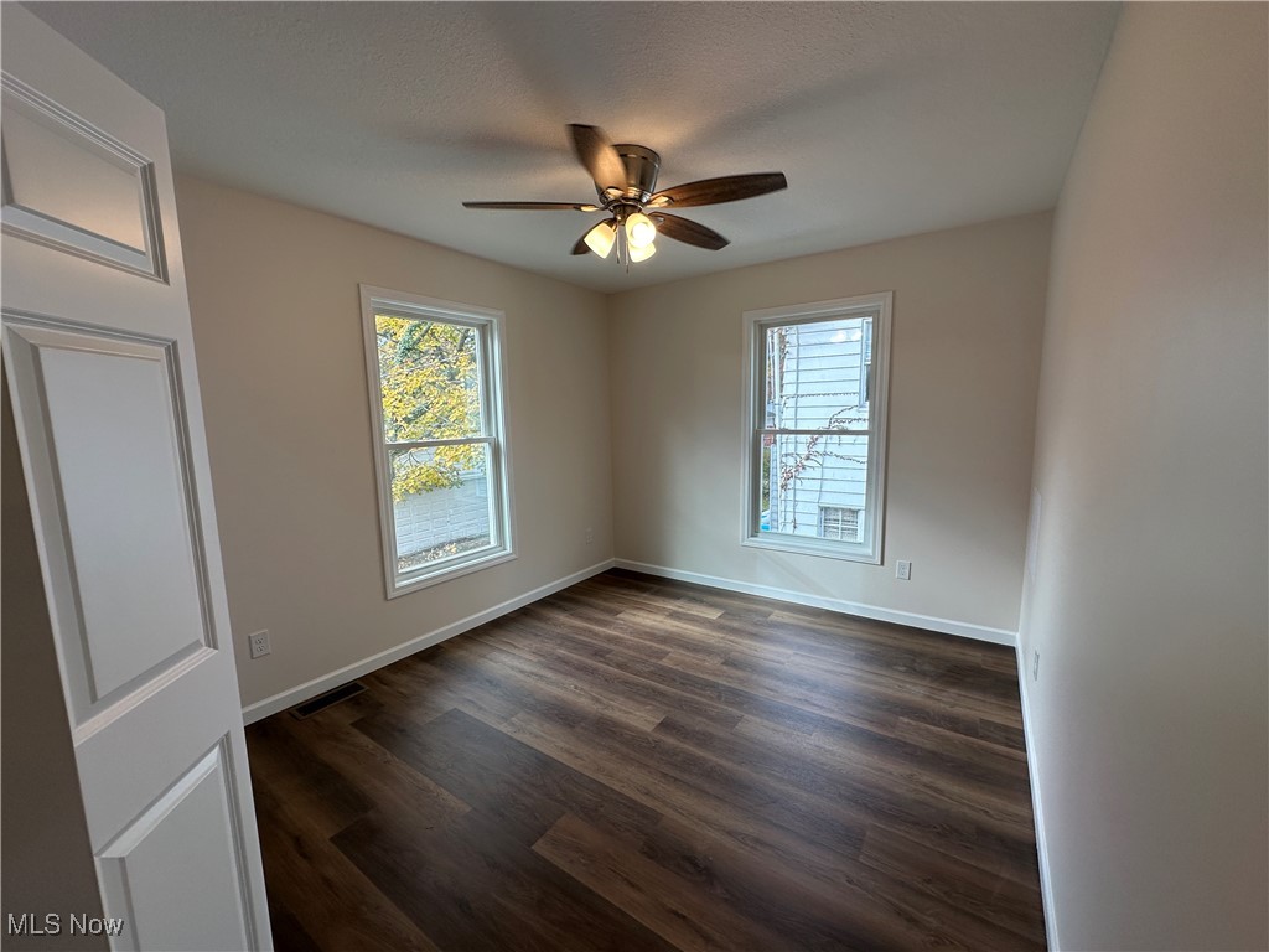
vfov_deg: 85.7
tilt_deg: -7.8
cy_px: 476
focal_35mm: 14
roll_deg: +0.8
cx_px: 634
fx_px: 513
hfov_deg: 102.1
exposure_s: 1/127
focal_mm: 2.22
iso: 40
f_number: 2.2
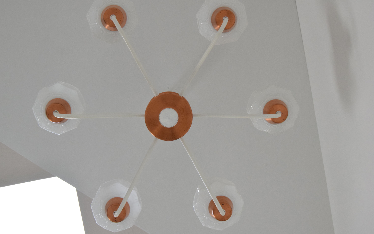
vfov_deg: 22.0
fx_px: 601
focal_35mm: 59
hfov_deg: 34.5
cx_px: 186
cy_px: 111
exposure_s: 1/100
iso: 1600
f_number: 8
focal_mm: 38
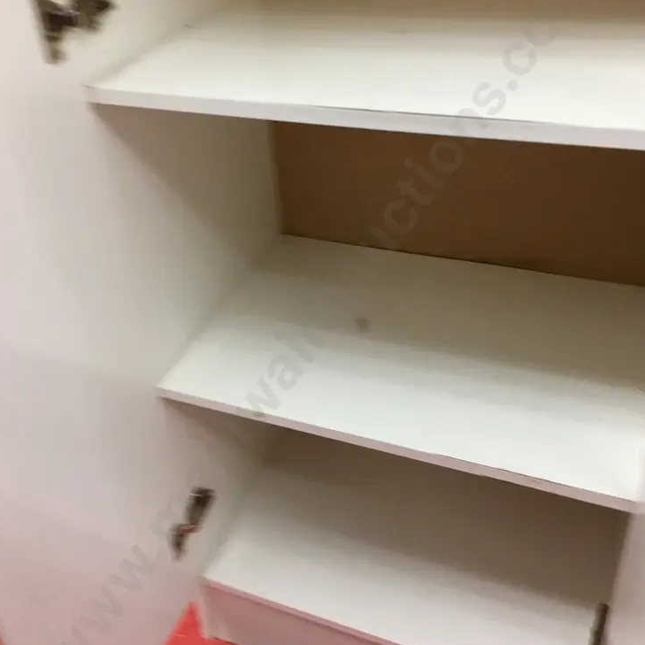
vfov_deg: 46.0
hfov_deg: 46.0
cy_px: 311
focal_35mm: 36
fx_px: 759
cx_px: 329
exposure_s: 1/17
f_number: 2.2
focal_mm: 4.15
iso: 64
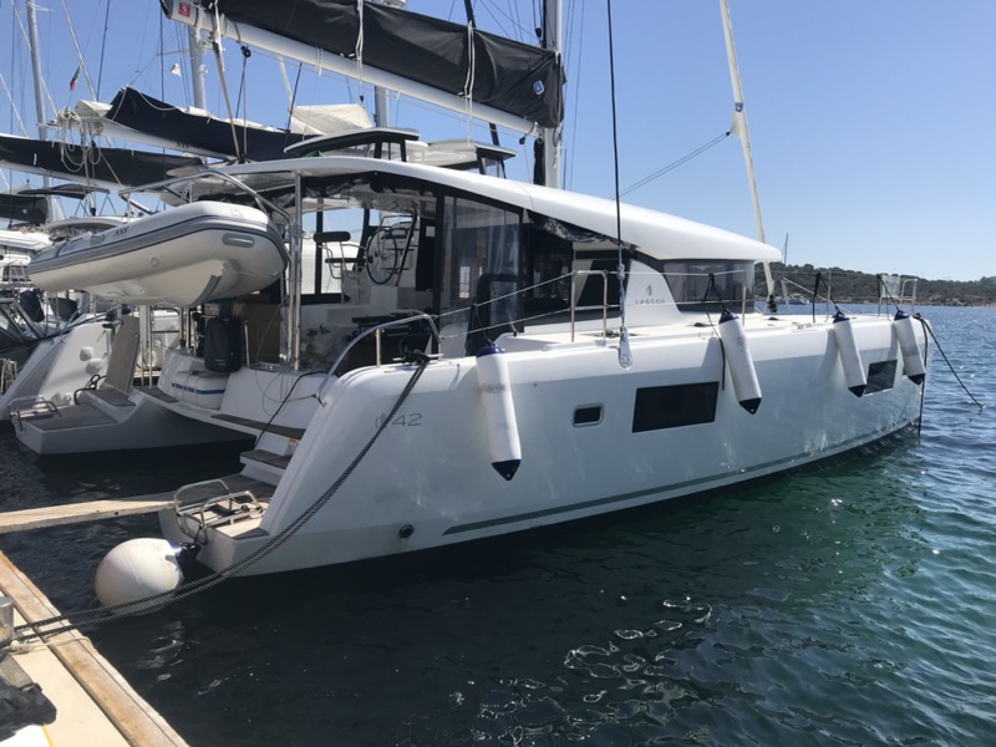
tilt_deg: -3.9
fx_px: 806
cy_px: 374
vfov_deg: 49.7
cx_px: 498
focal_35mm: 28
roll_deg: -1.4
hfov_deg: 63.4
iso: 20
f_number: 1.8
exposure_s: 1/3096
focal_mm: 3.99
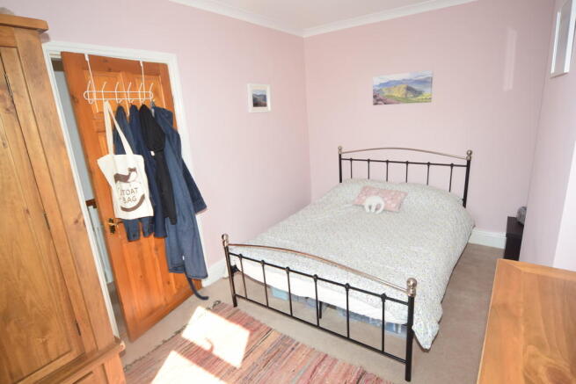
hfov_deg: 90.0
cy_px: 192
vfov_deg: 67.4
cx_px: 288
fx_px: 288
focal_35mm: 18
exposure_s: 1/125
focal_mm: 12
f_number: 5.6
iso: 400
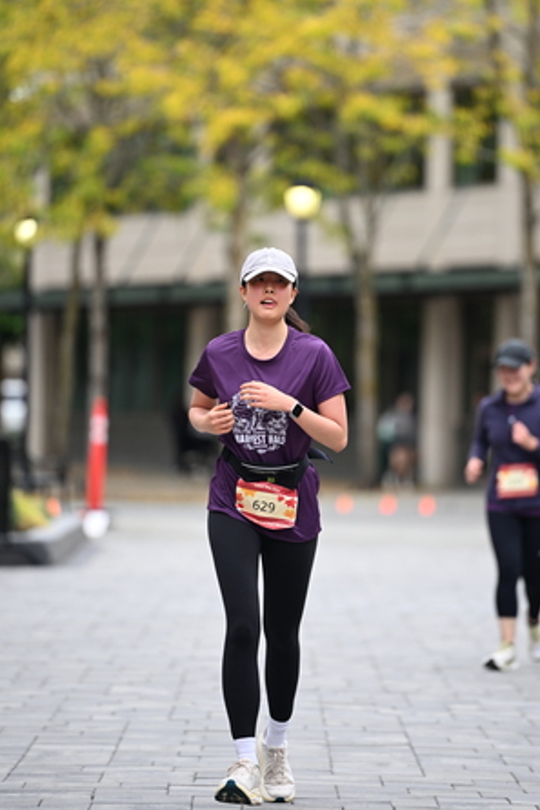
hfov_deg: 5.7
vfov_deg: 8.5
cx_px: 294
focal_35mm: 241
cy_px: 382
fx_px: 5418
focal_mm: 195
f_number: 2.8
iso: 640
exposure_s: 1/1600
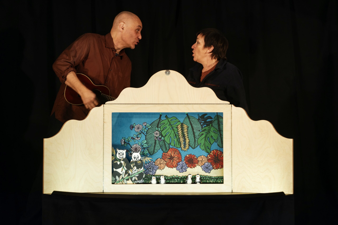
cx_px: 169
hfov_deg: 26.0
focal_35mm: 78
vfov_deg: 17.5
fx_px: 732
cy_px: 112
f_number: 2.8
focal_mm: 78
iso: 800
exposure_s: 1/125
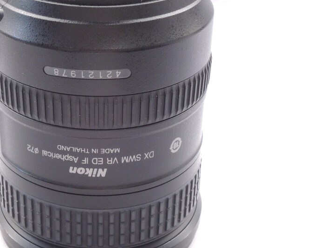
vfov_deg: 19.4
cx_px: 93
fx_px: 724
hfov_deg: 25.4
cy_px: 111
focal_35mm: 76
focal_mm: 8.1
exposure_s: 1/25
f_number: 5
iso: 400
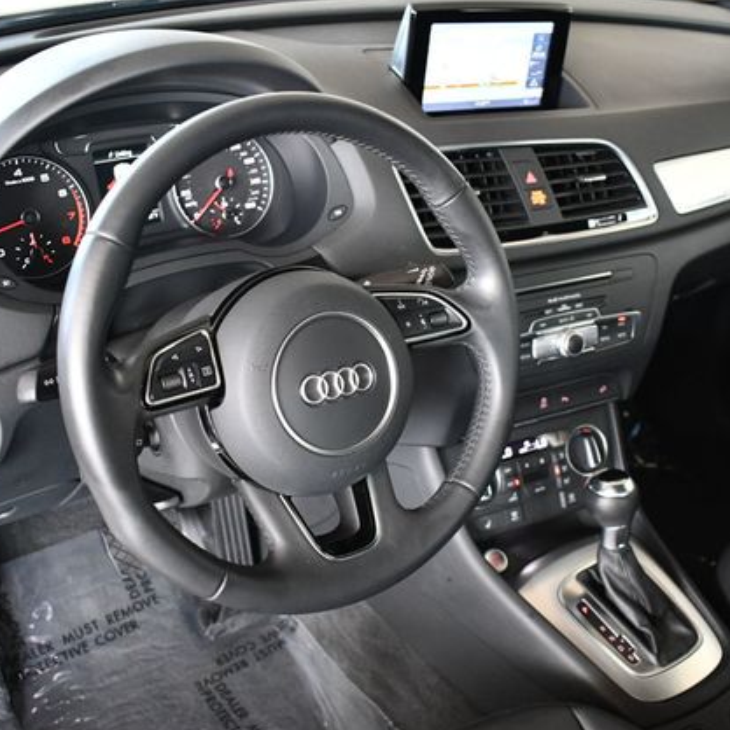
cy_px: 366
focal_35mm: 43
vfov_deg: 39.2
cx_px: 394
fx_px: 1026
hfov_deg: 39.1
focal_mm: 22
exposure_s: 1/125
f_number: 3.8
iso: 2200
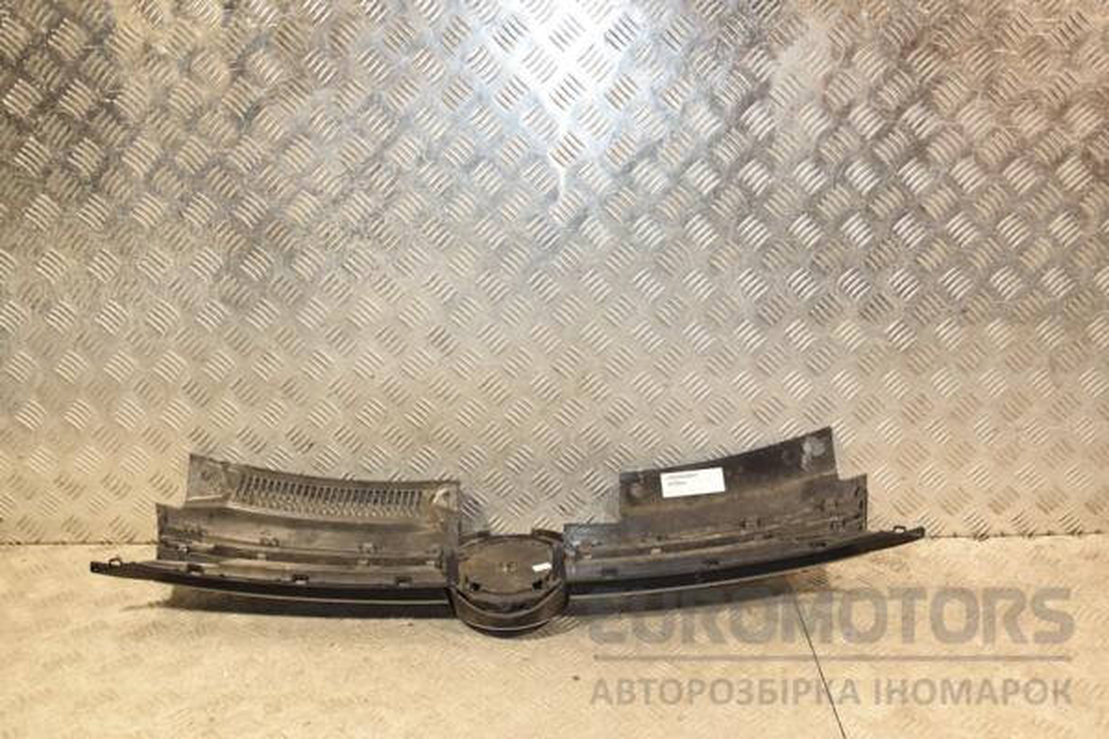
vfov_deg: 40.0
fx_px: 1017
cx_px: 554
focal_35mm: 33
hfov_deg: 57.2
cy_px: 370
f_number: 5
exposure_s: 1/160
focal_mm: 22
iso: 800
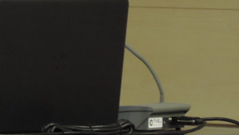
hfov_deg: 3.7
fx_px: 3690
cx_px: -9
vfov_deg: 2.1
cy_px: -34
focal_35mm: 582
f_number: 4.7
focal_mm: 44.5
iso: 800
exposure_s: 1/13
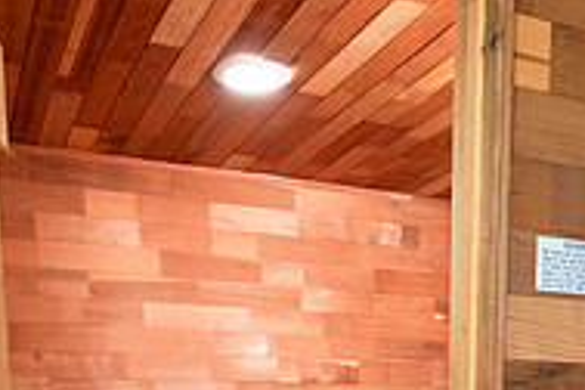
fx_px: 747
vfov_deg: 23.2
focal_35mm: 46
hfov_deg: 42.7
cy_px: 594
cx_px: 297
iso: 200
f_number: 5
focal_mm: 10
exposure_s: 1.6
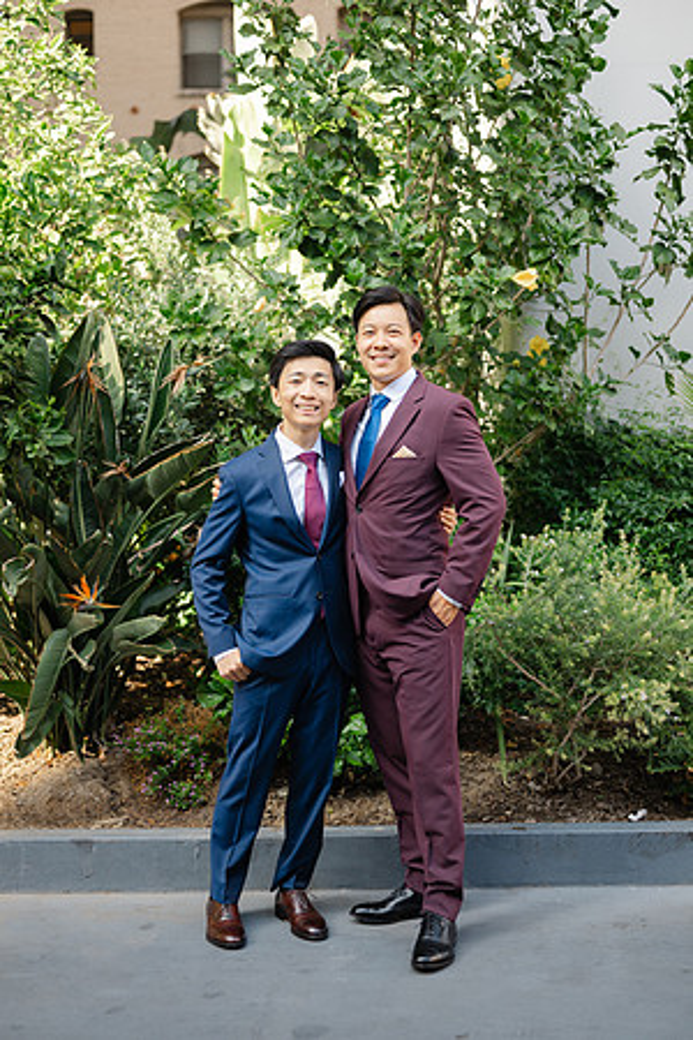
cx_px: 346
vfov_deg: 39.6
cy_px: 520
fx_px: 1444
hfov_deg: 27.0
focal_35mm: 50
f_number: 2
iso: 80
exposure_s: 1/320
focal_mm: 50
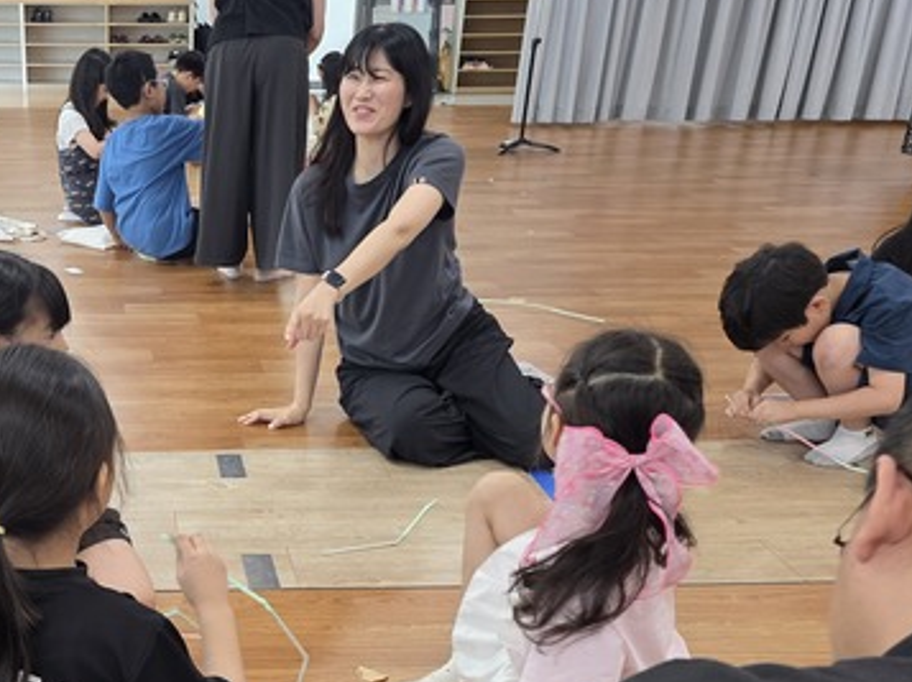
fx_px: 1132
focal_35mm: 43
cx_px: 139
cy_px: 580
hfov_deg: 41.3
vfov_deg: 32.3
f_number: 1.7
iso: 250
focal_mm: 6.3
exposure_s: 1/120
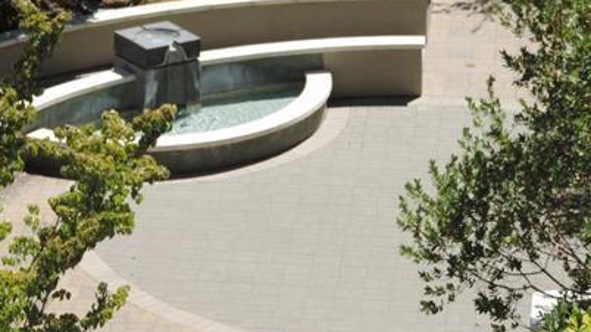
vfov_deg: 5.8
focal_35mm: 208
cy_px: -3
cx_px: 193
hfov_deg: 10.4
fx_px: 3259
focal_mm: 21.4
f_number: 4.2
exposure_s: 1/400
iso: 80
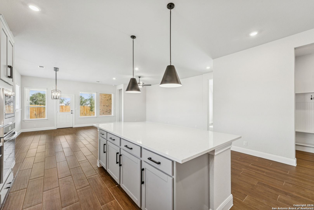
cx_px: 157
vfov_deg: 78.5
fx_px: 128
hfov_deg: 101.5
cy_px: 105
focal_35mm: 15
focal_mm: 14.7
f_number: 14
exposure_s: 1/2.5
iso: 100
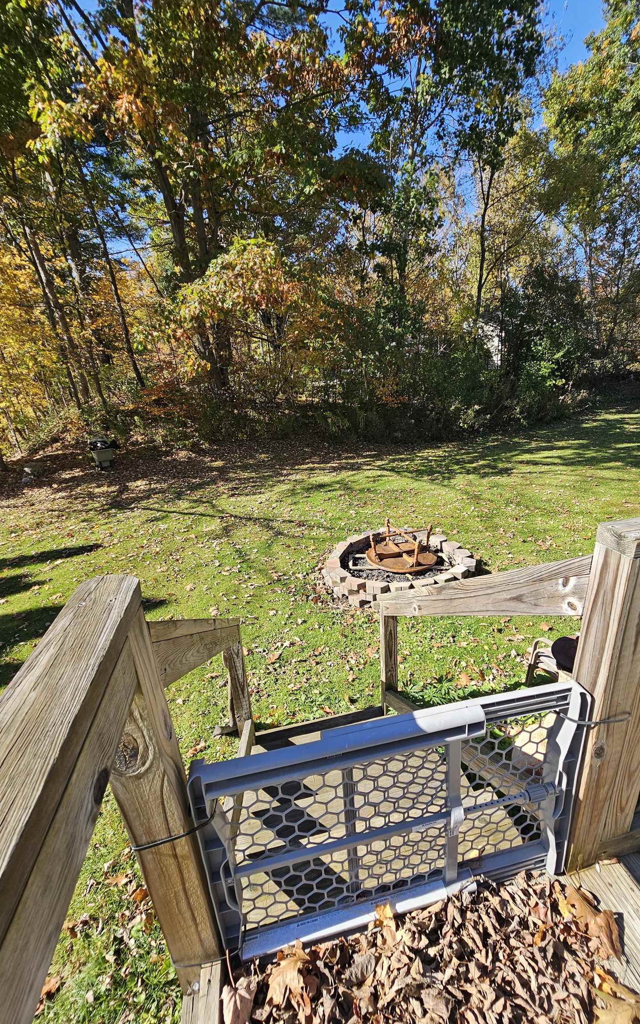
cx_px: 357
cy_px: 518
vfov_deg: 105.3
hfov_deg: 78.3
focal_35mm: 14
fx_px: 391
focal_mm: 2.2
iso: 50
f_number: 2.2
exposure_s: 1/588
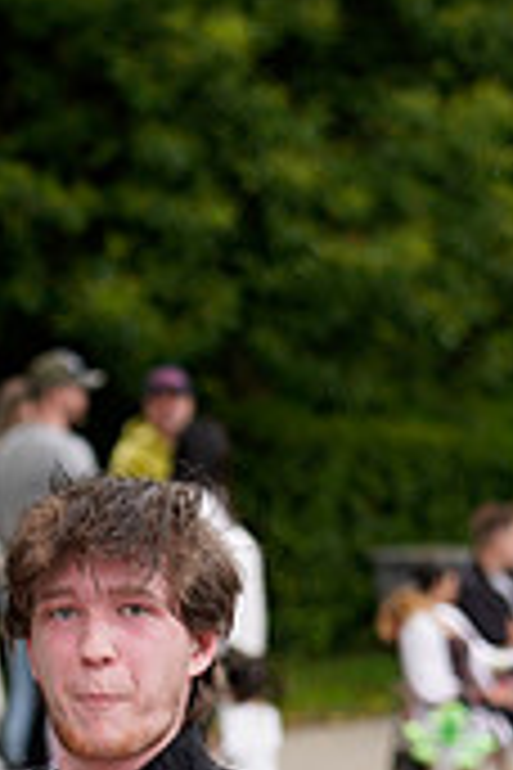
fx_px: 5065
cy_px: 1153
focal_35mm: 237
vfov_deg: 8.5
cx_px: 218
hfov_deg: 5.8
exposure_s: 1/400
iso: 320
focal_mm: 70
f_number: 3.2
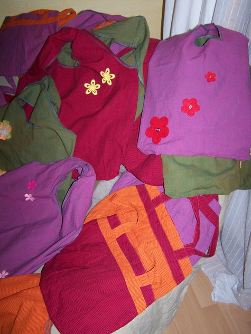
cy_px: 167
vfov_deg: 49.0
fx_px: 367
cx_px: 126
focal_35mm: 38
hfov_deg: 37.7
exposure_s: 1/60
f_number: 2.8
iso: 80
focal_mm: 6.3
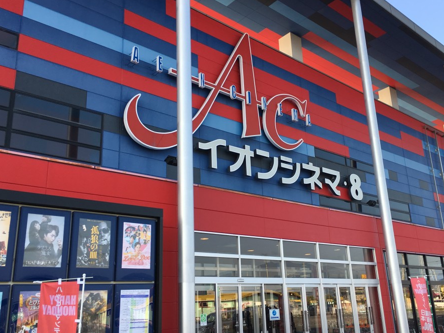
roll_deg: +3.1
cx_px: 251
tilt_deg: +18.1
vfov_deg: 40.7
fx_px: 449
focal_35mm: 35
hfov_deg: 52.5
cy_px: 166
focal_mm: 4.15
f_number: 2.2
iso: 25
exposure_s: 1/348
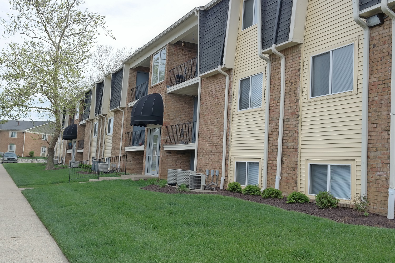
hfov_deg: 57.2
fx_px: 362
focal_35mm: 33
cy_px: 132
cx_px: 198
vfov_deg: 40.0
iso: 100
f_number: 5.6
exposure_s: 1/250
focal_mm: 22
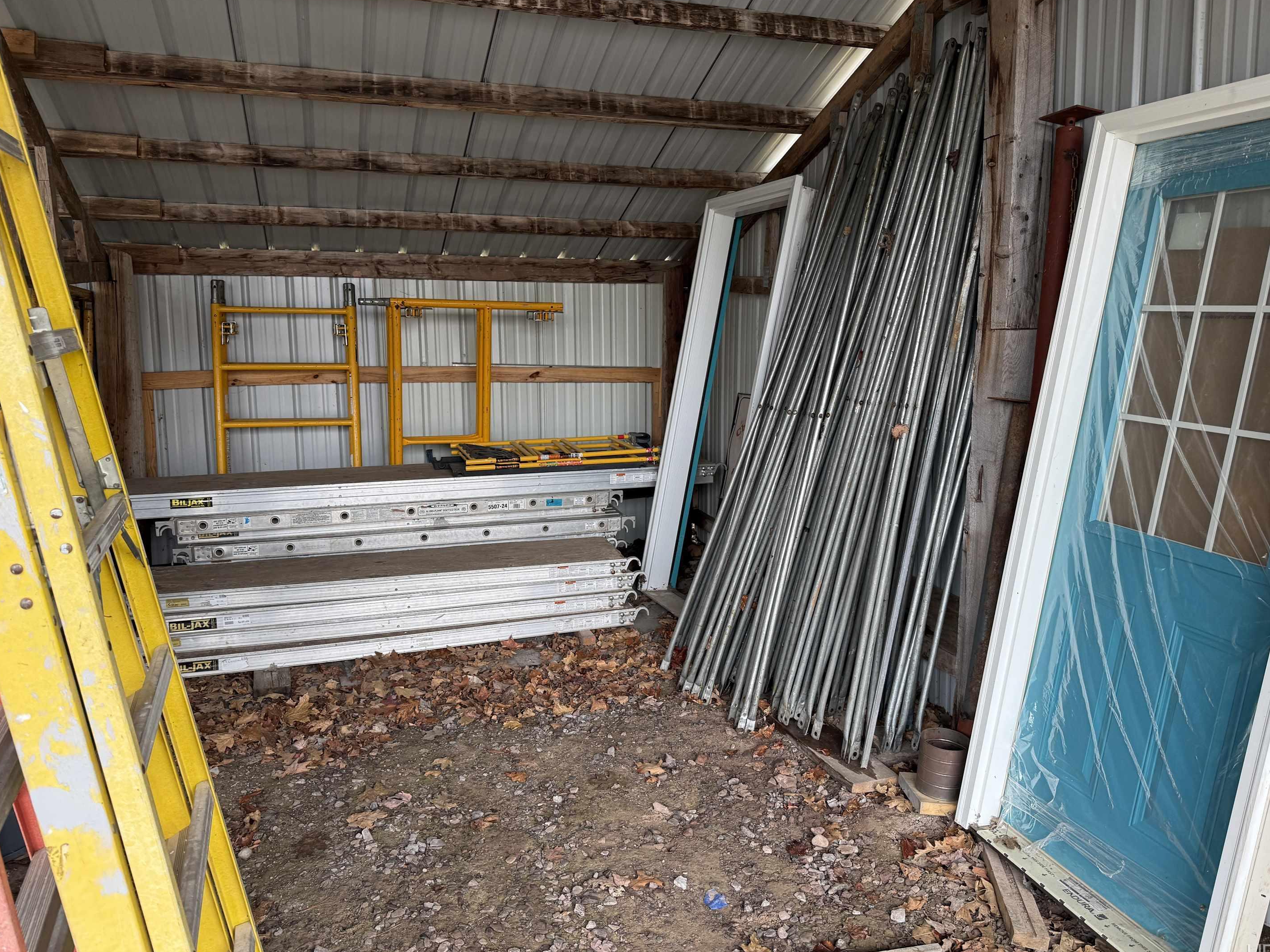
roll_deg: -0.4
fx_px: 954
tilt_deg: -4.0
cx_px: 683
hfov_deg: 67.2
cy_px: 459
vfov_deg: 53.1
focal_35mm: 26
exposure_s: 1/121
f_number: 1.78
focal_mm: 6.76
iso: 80
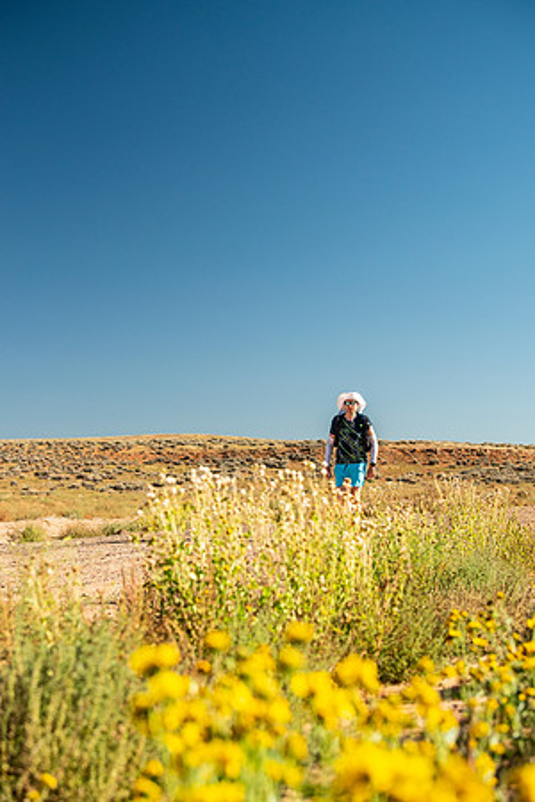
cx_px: 268
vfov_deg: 28.8
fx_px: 1560
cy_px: 401
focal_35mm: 70
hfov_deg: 19.5
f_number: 4.5
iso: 320
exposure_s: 1/1250
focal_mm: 70
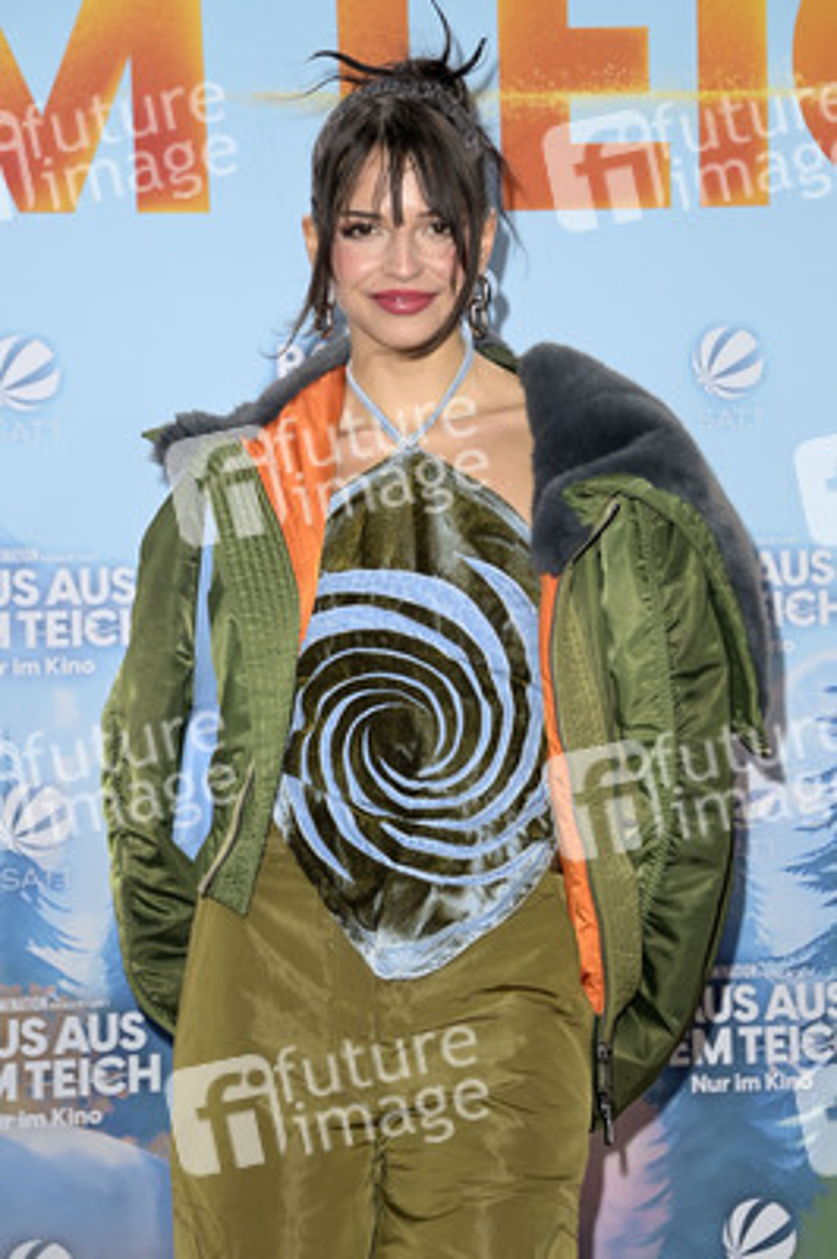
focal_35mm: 122
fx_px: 4262
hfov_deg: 11.2
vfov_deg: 16.8
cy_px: 630
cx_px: 418
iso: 640
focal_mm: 122
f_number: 5.6
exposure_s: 1/250
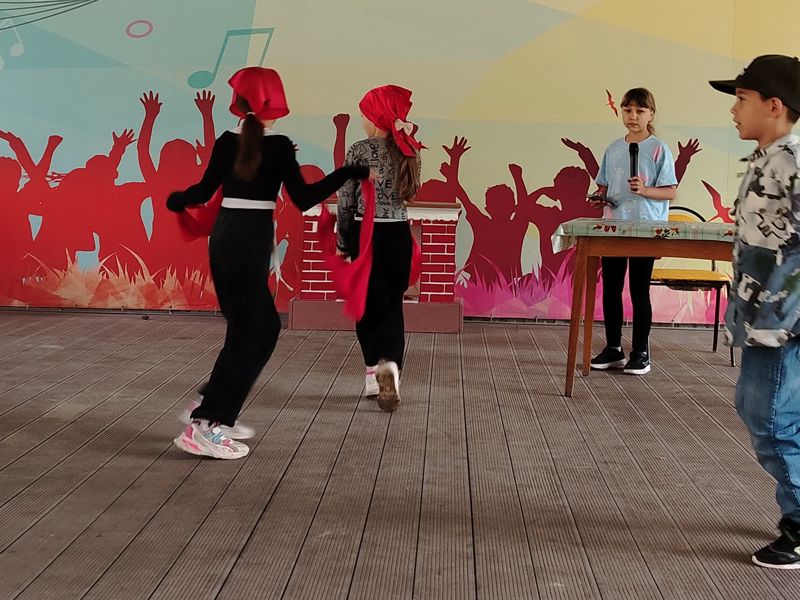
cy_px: 183
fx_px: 1364
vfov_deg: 24.6
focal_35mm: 59
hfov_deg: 32.6
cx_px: 465
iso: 441
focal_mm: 5.25
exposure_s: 1/100
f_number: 1.75
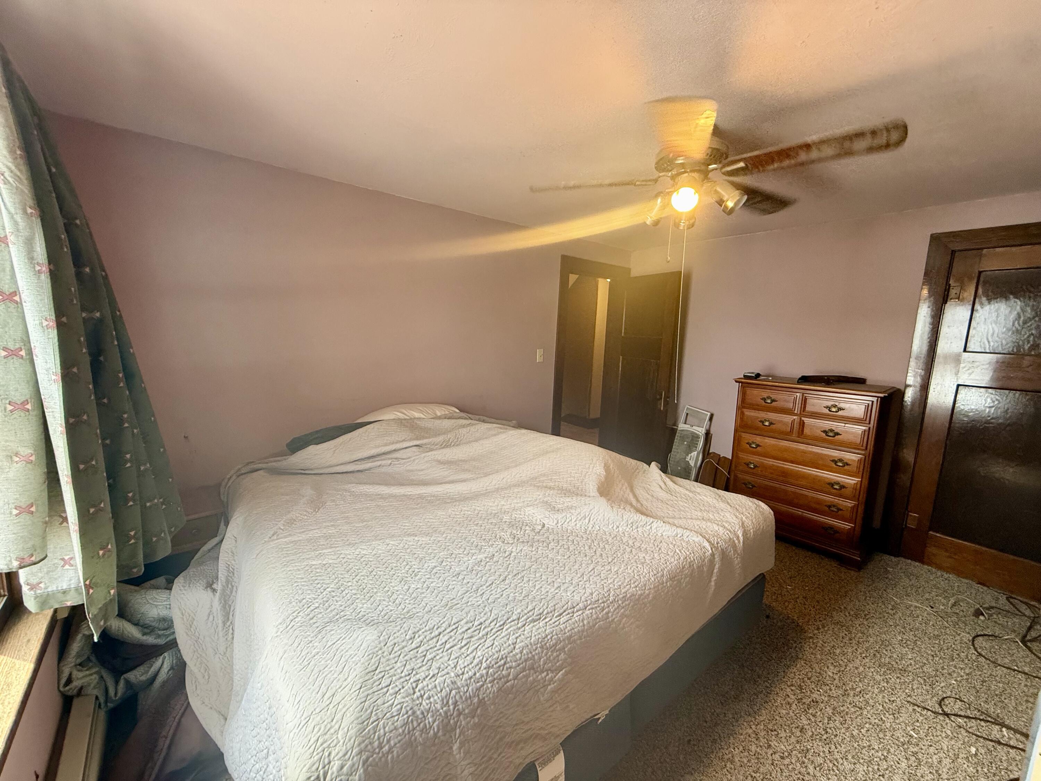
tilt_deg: -8.7
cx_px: 520
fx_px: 421
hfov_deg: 102.1
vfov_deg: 85.7
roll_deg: -1.9
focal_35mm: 14
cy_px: 390
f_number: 2.2
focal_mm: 2.22
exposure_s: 1/99
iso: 200
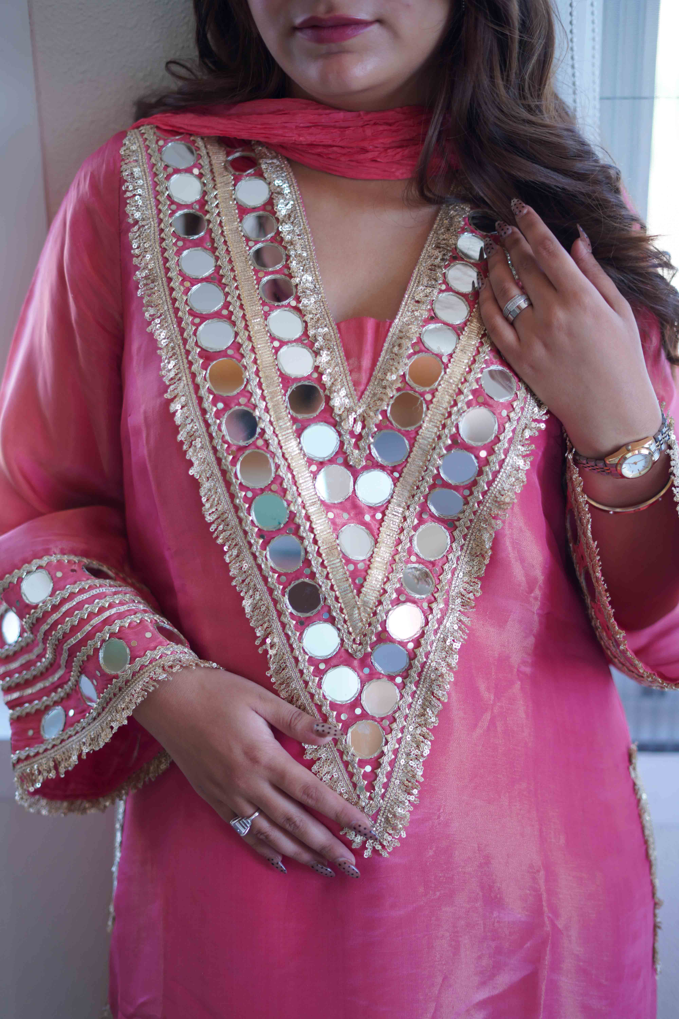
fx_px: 1414
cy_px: 510
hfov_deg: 27.0
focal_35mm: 50
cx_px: 340
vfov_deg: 39.6
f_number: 1.8
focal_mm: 50
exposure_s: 1/125
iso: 160
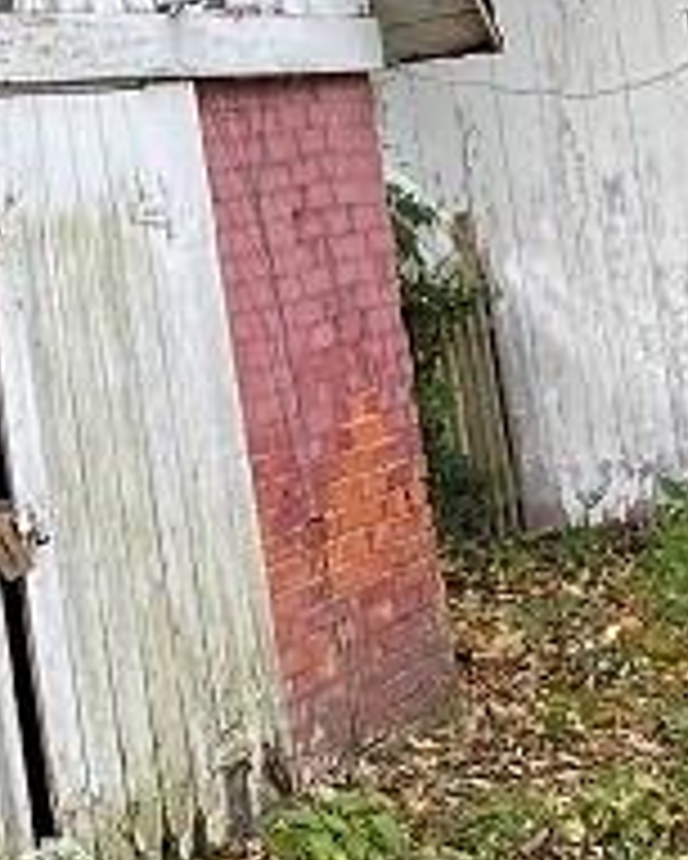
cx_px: 562
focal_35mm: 136
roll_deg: +4.8
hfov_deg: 11.3
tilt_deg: -9.2
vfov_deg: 14.1
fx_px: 3459
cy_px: 599
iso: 32
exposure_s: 1/252
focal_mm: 4.25
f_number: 1.8
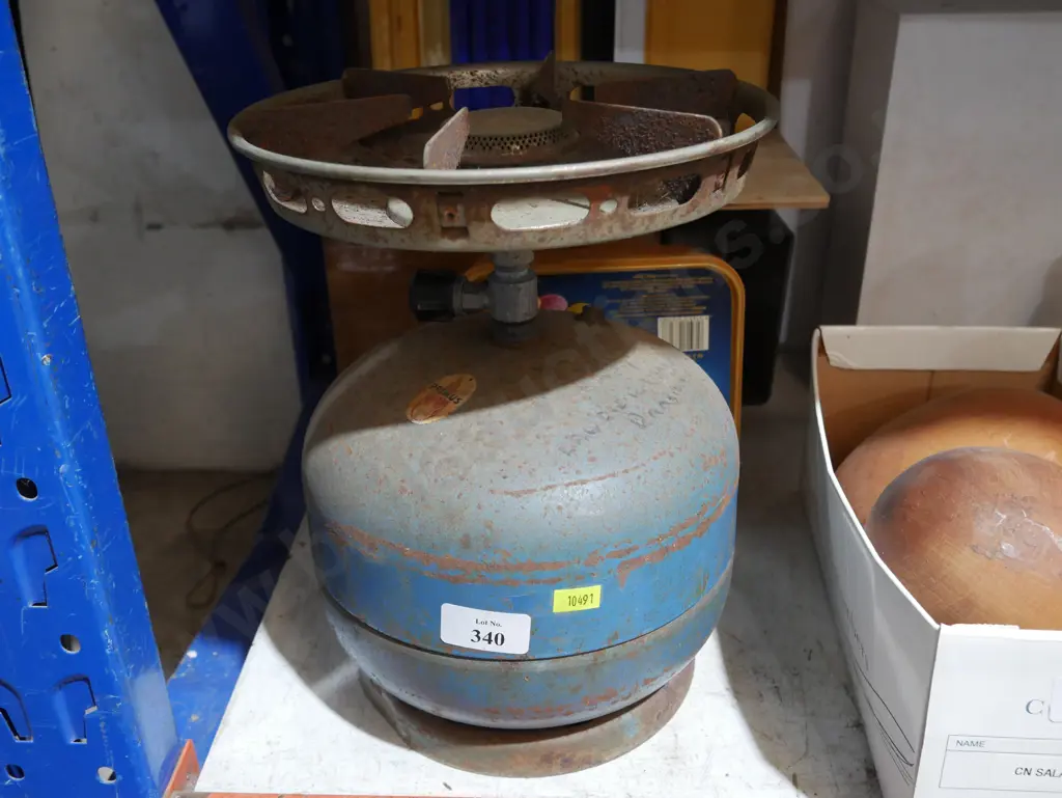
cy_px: 399
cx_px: 531
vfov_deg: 41.8
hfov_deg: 53.9
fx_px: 1044
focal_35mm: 34
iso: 1250
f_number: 4.5
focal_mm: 17
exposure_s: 1/60
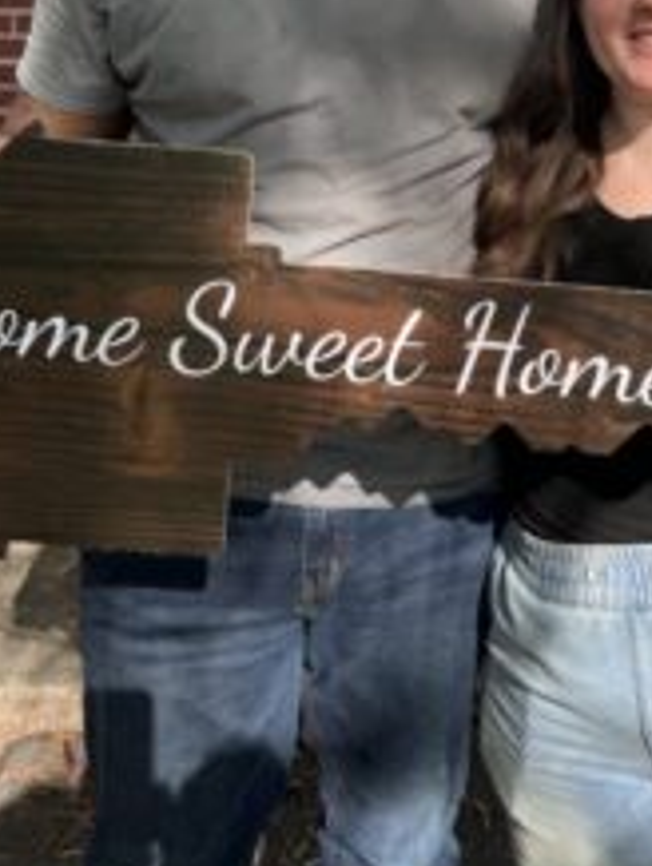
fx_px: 1103
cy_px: 127
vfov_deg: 40.4
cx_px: 437
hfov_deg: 32.6
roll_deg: -1.7
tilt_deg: -12.4
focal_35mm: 44
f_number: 1.78
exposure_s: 1/215
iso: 64
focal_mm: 6.86
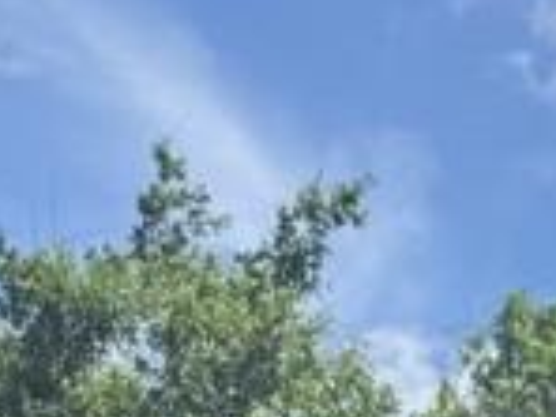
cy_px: 1191
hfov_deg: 9.7
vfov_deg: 7.9
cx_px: 1544
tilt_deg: +4.2
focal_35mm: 166
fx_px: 2666
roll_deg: +0.9
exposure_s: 1/4167
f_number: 1.78
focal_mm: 6.76
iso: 80
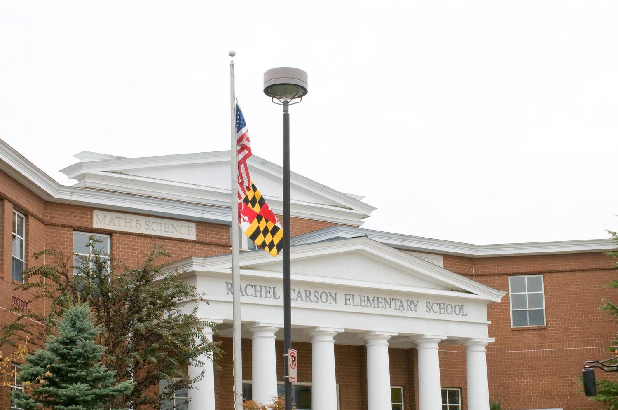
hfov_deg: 28.2
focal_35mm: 72
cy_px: 257
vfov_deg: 18.9
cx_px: 342
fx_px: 1229
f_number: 22
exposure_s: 1/50
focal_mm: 35
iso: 200
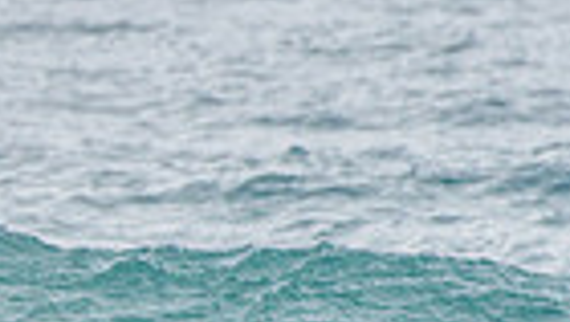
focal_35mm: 2649
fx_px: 40068
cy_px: 597
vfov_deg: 0.5
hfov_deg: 0.8
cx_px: -794
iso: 450
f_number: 5.6
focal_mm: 500
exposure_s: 1/2000
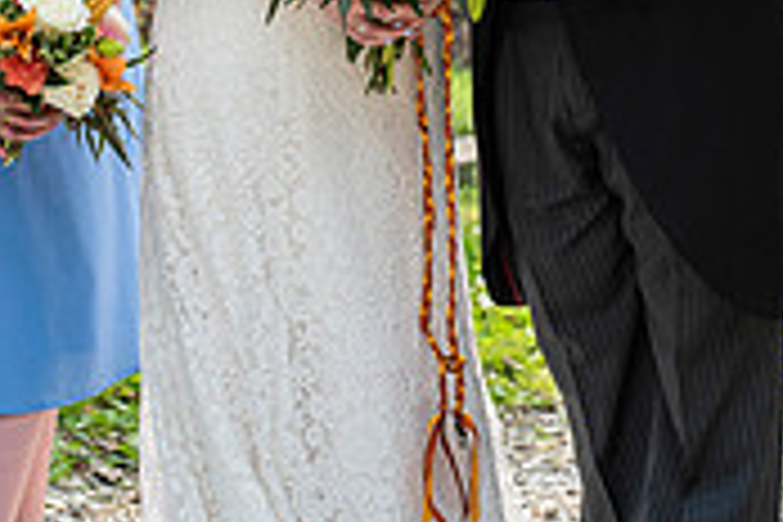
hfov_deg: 5.3
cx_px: 459
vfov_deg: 3.5
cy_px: -205
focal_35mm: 387
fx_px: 8417
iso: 400
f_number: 3.5
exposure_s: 1/1000
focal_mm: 116
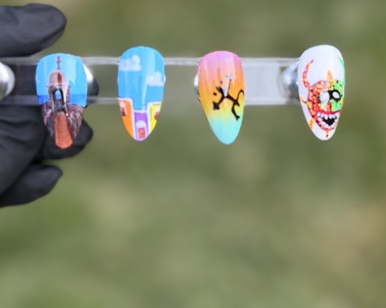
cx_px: 163
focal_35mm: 90
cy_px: 126
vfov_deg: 17.1
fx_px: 1028
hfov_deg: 21.3
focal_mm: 6.76
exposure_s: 1/429
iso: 80
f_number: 1.78
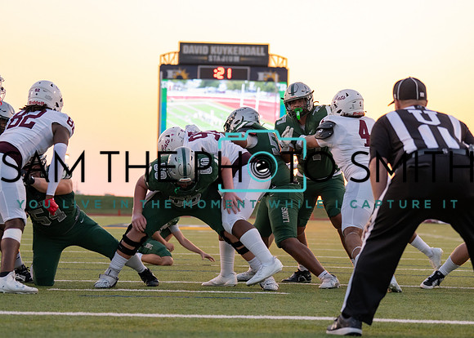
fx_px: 1718
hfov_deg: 15.7
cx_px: 276
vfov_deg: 11.2
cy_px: 177
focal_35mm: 128
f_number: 2.8
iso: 800
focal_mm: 80
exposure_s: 1/800
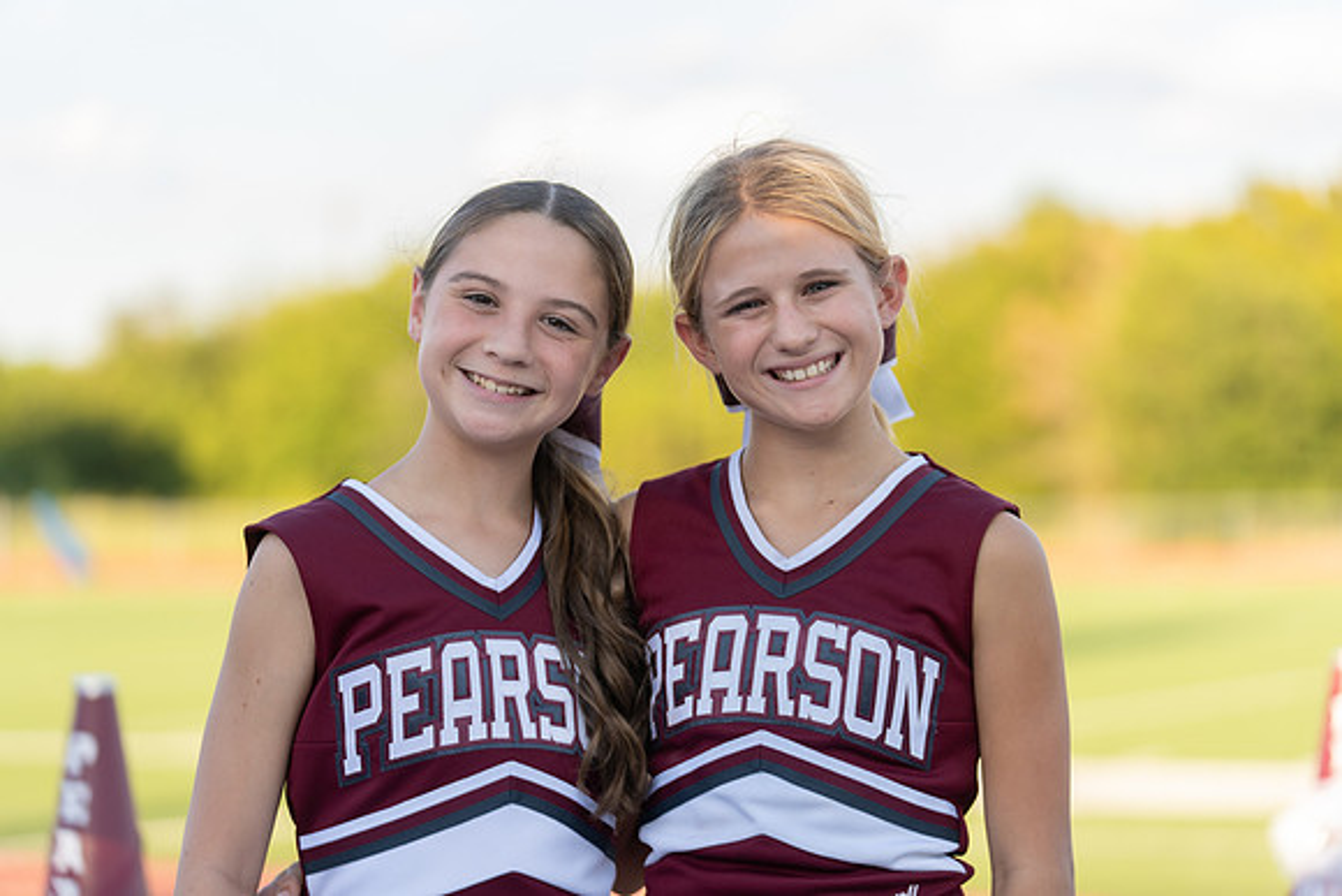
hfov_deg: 19.5
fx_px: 3915
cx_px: 671
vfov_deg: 13.0
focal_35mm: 105
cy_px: 448
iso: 100
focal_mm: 105
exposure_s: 1/320
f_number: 2.8
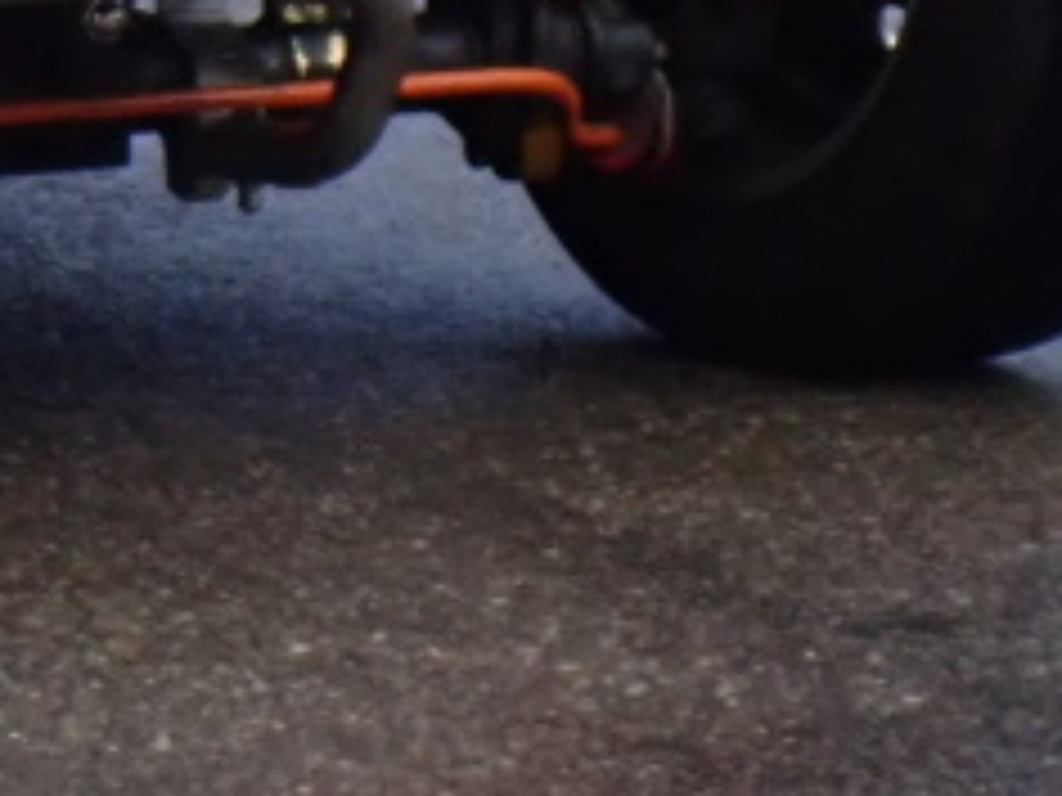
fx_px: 15585
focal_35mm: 508
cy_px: -778
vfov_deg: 2.9
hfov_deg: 3.9
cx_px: -873
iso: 250
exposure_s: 1/500
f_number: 4.9
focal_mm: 18
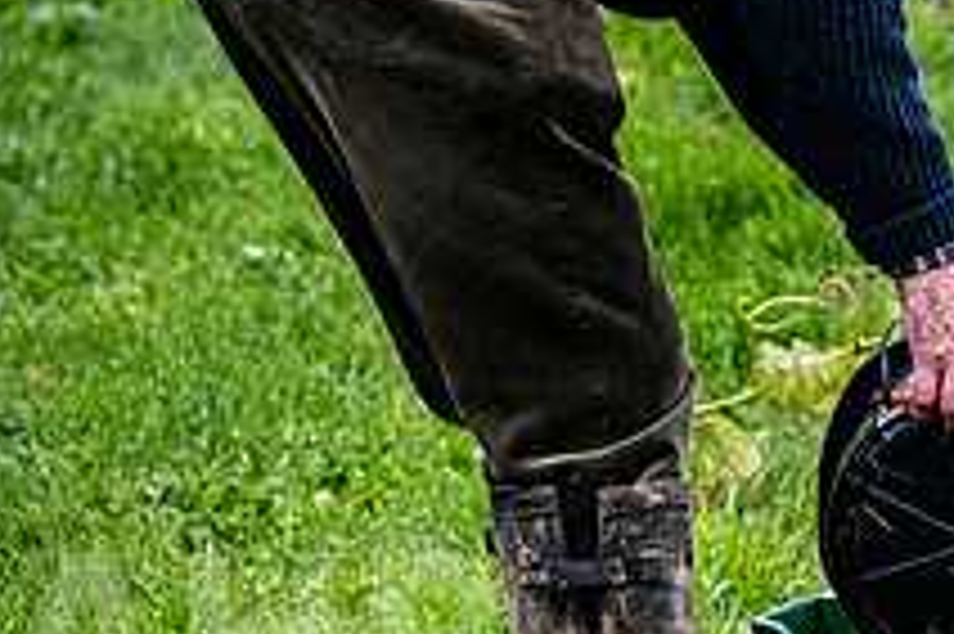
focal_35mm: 380
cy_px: 11
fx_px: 10062
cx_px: 1338
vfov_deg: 3.6
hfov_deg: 5.4
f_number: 4
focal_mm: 105
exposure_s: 1/500
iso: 500
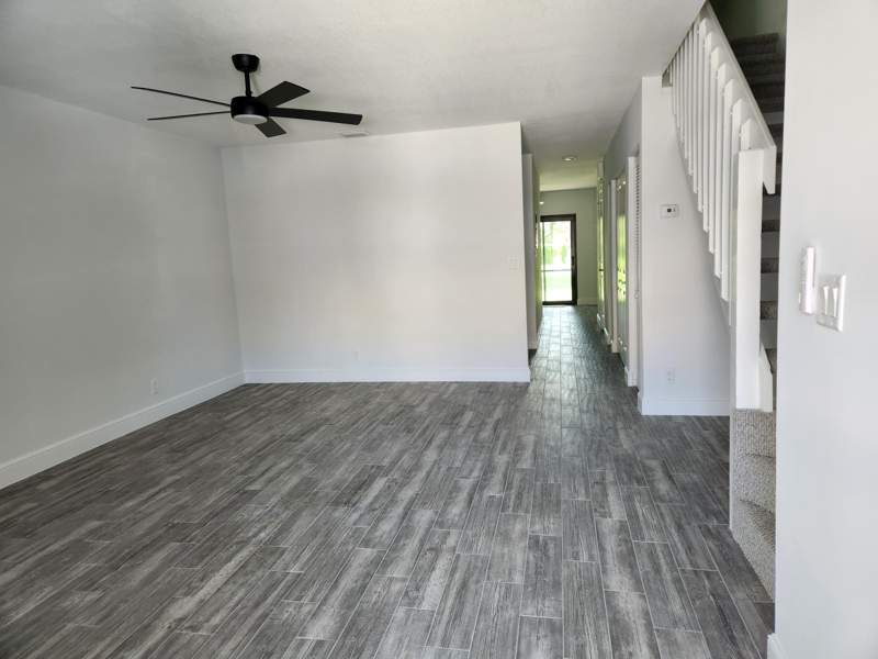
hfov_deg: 73.9
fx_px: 583
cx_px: 439
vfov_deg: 58.9
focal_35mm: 23
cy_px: 330
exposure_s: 1/120
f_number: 1.8
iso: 160
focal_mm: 5.4
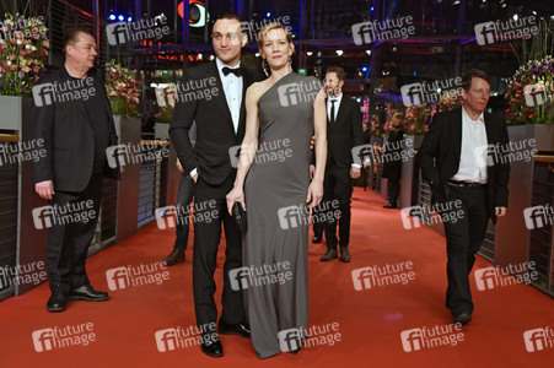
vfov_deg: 36.8
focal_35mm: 36
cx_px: 277
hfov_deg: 53.2
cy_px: 184
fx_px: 554
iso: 3200
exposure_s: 1/250
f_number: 5
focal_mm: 36
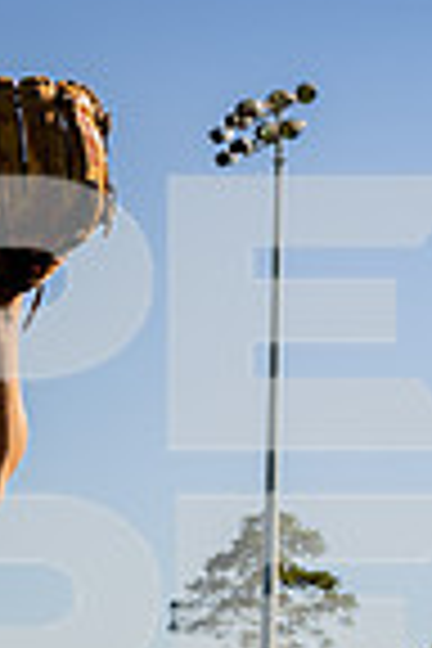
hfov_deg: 10.2
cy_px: 634
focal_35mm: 131
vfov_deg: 15.4
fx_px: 2358
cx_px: -189
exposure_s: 1/250
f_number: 9
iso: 160
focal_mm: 42
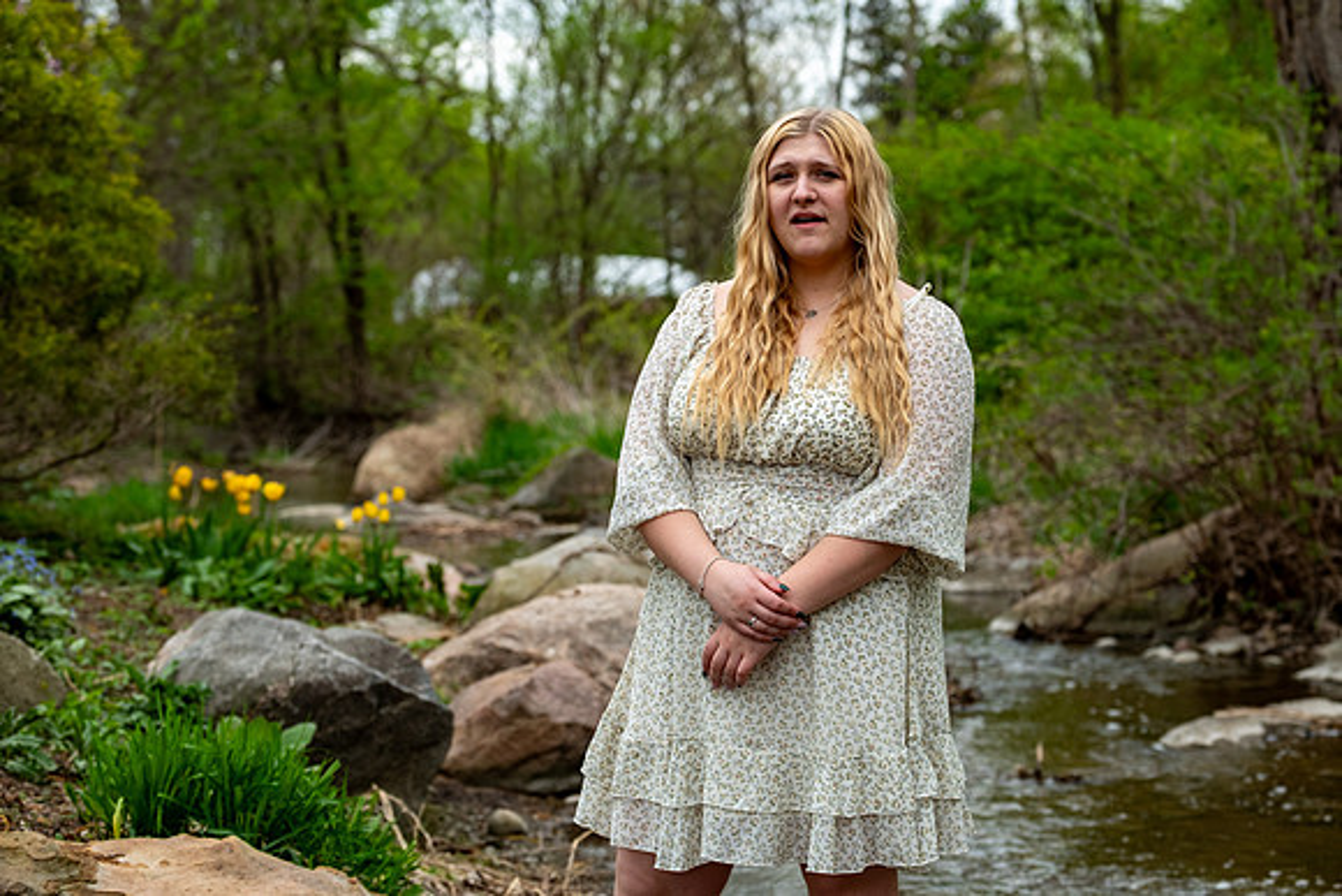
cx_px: 671
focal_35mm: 92
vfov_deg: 14.9
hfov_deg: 22.1
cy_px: 448
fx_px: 3430
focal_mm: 61
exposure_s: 1/320
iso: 250
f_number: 4
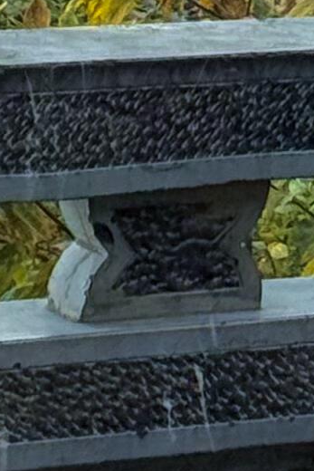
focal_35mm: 387
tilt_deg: -5.3
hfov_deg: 3.6
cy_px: -793
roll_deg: -0.2
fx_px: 5059
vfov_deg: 5.1
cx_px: 72
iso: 64
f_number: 1.78
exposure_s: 1/280
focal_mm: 6.76
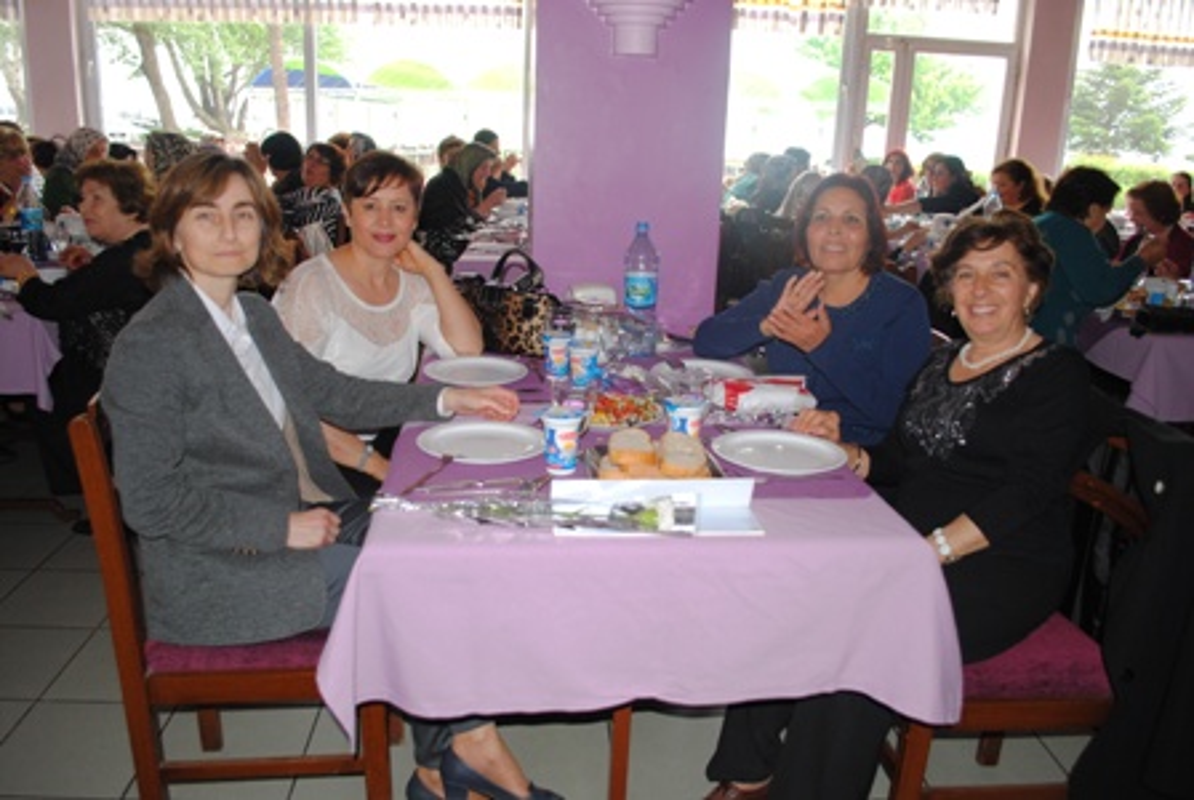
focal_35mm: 27
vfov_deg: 48.1
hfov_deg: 67.3
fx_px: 897
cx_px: 597
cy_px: 400
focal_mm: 18
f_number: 3.5
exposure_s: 1/60
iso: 200
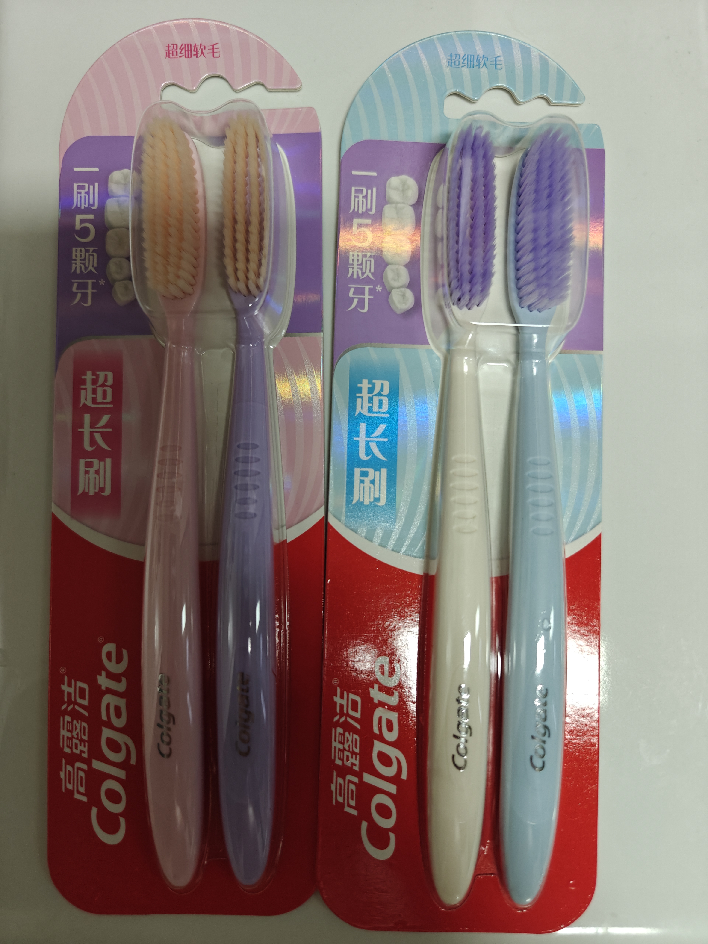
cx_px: 354
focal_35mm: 23
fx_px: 627
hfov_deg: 58.9
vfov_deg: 73.9
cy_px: 472
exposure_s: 1/100
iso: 400
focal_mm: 6.06
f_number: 1.6
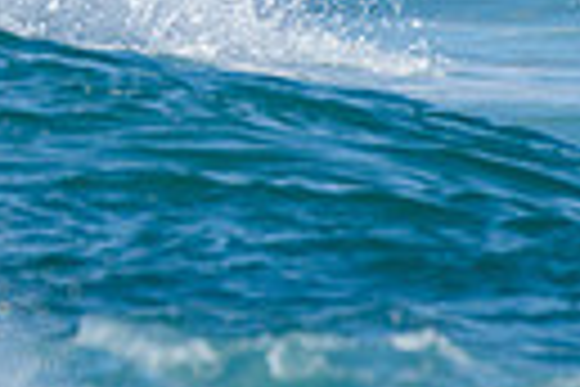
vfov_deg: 0.5
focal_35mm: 2756
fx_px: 44399
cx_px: -381
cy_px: -360
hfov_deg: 0.7
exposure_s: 1/2000
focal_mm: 500
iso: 140
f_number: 5.6
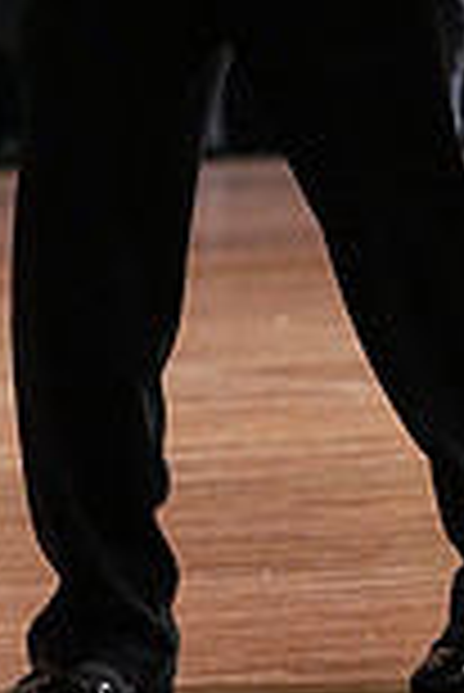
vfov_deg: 3.5
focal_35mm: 586
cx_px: -209
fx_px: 11303
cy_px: -360
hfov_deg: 2.3
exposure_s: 1/400
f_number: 4.5
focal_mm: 156
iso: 6400
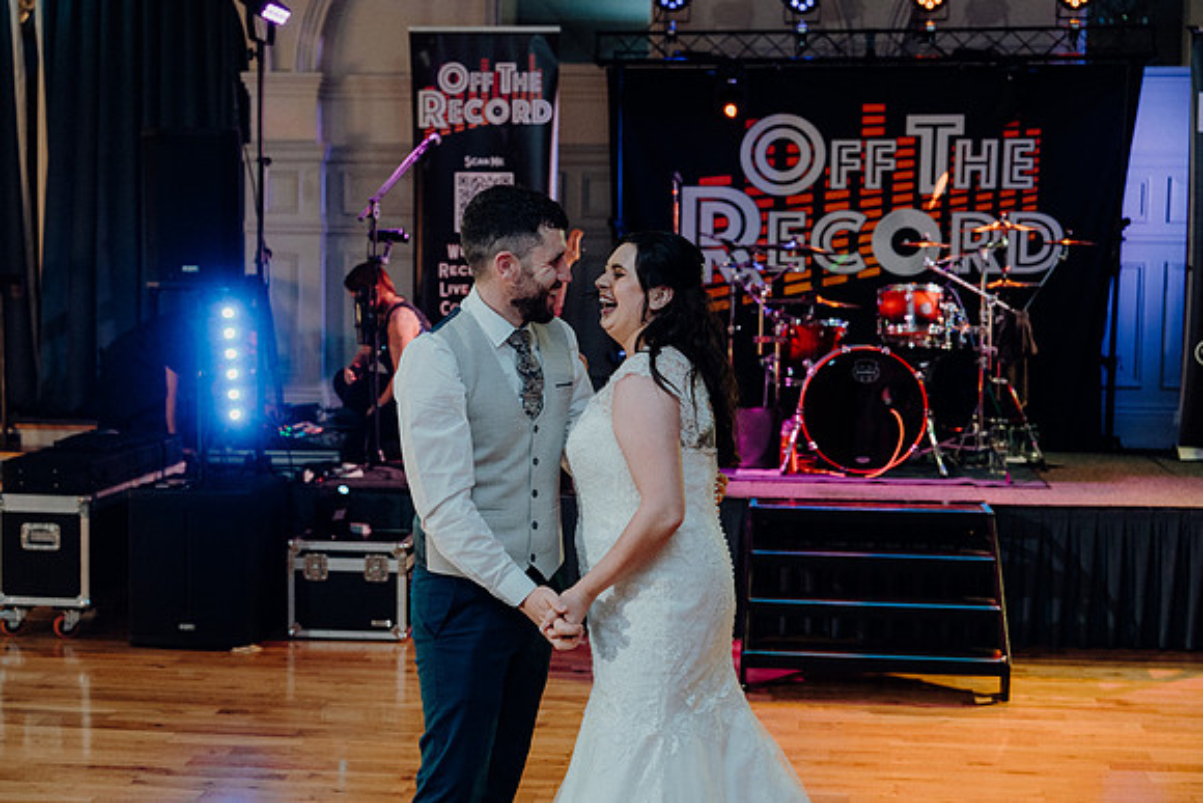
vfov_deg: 25.5
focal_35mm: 53
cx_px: 602
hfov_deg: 37.5
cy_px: 402
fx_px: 1771
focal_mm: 53
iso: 2500
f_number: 3.5
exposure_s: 1/200
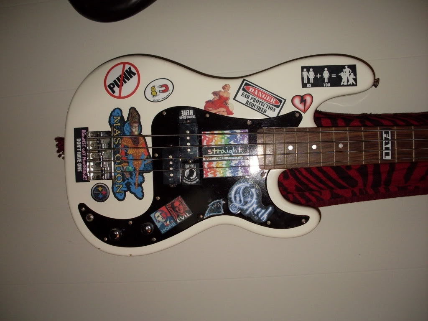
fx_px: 470
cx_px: 214
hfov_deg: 49.0
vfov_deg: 37.7
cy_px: 160
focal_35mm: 38
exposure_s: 1/45
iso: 100
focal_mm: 6.3
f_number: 2.8
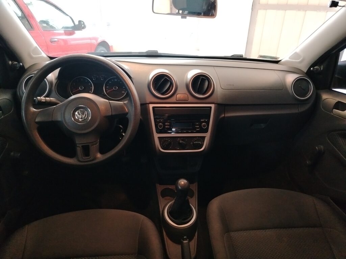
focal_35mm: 24
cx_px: 173
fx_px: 240
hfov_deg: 71.6
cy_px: 130
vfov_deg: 56.8
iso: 4400
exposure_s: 1/50
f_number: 1.75
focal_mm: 5.25
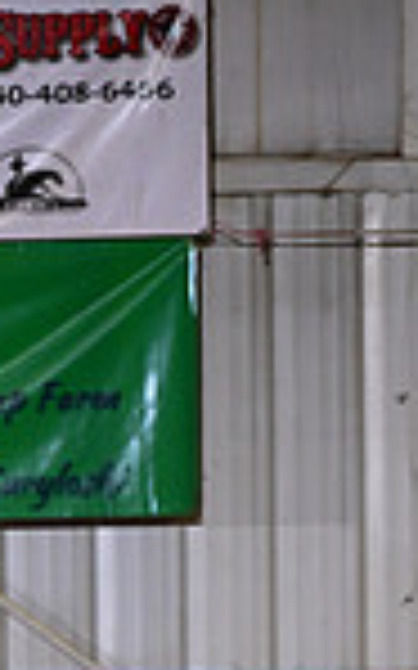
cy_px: 560
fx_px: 14504
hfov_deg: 1.6
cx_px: -814
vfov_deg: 2.6
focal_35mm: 795
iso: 2000
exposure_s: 1/200
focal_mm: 200
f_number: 4.5
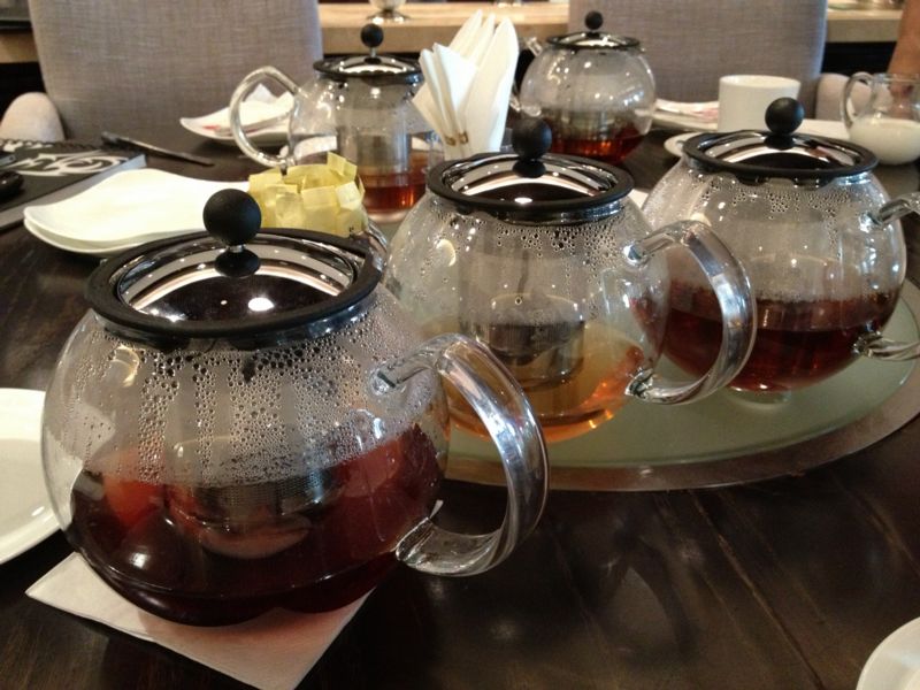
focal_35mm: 35
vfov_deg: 40.7
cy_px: 345
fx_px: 930
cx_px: 460
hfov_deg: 52.6
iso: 400
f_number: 2.4
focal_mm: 4.28
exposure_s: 1/15
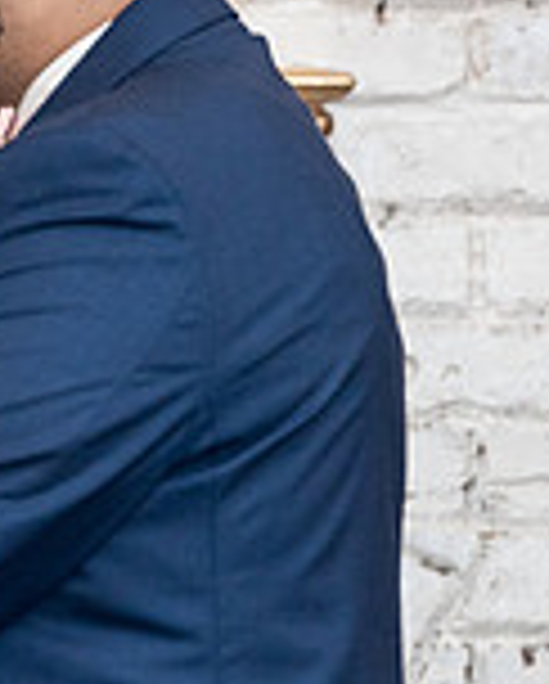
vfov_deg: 2.5
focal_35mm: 781
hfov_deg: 2.0
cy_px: 484
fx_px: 15831
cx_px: -441
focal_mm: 200
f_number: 4
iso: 2000
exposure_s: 1/100
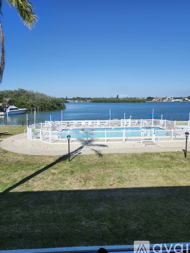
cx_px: 99
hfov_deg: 56.8
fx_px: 176
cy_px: 125
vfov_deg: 71.6
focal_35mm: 24
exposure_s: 1/1854
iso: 25
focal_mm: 5.54
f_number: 1.8
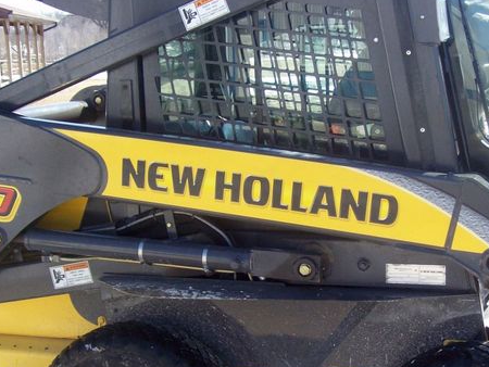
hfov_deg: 30.0
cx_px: 340
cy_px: 251
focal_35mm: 64
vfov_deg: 22.8
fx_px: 905
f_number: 2.7
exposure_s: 1/483
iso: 80
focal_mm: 6
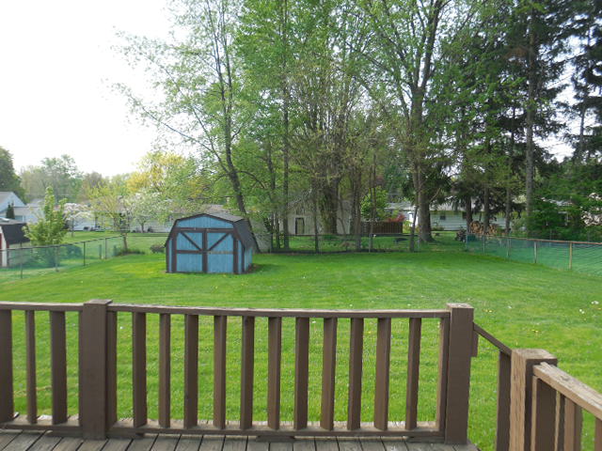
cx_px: 301
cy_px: 226
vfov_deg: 46.8
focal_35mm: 30
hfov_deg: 60.0
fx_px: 522
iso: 125
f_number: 3.8
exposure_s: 1/320
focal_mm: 5.3
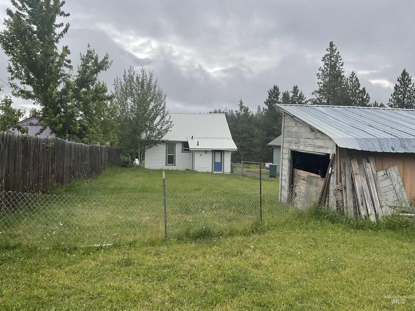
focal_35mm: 29
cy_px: 156
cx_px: 208
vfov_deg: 48.2
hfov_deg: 61.7
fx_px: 348
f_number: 1.8
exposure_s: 1/1984
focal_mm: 3
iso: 16
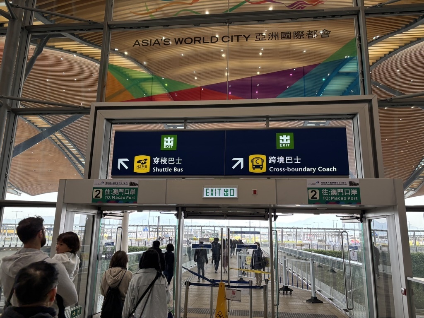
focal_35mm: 26
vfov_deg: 53.1
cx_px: 212
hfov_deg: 67.3
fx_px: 318
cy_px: 159
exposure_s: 1/140
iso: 64
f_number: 1.6
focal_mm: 5.96
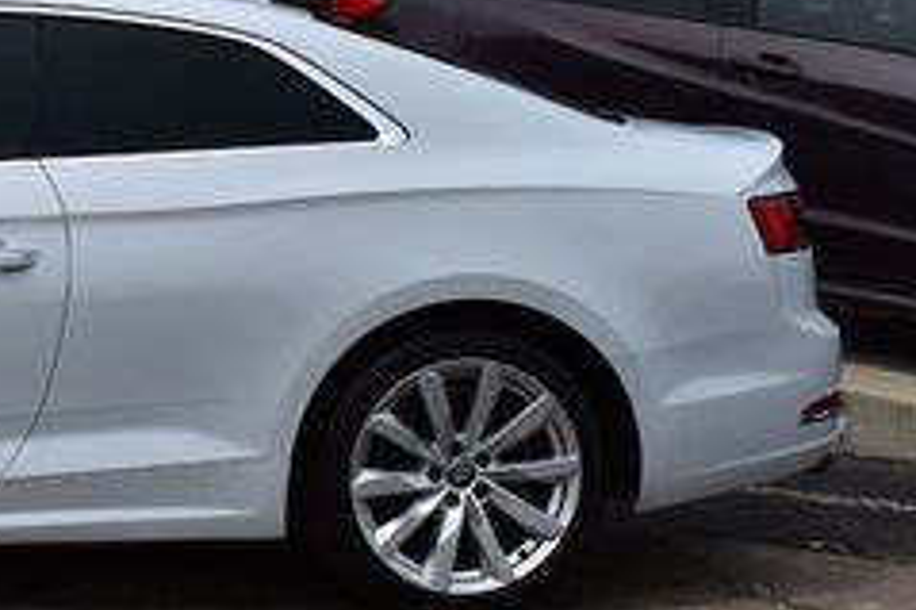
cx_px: -92
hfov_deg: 18.2
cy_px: 449
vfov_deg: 12.6
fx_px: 2755
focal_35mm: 108
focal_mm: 27
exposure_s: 1/500
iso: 200
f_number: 11
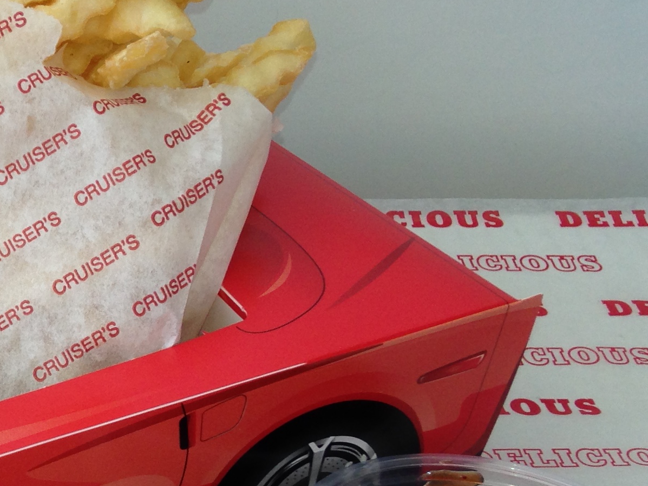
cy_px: 396
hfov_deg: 20.3
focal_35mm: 90
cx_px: -150
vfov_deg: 16.3
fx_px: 1685
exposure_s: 1/198
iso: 50
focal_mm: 4.12
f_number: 2.4
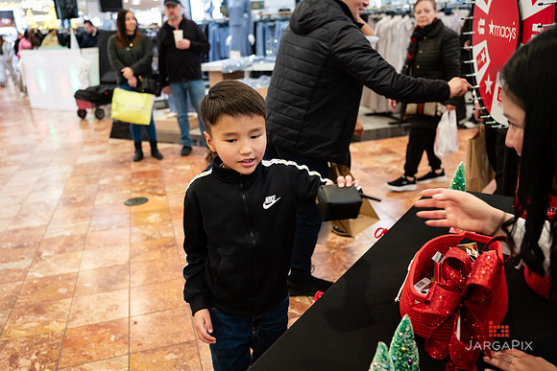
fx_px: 477
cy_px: 186
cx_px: 278
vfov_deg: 42.5
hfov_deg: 60.5
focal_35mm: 31
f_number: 3.2
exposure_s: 1/125
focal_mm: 30
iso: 1000
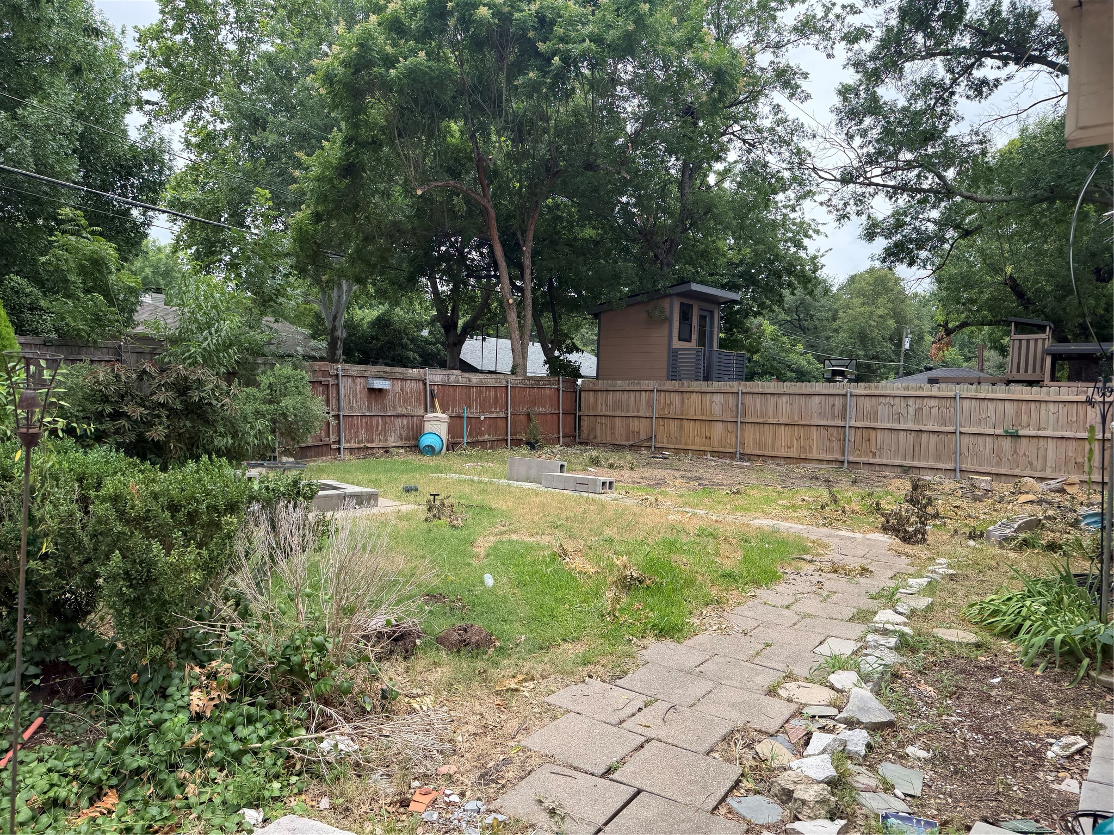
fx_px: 772
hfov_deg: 71.6
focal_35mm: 24
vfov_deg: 56.8
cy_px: 418
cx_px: 557
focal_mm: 6.76
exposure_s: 1/2110
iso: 100
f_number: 1.78
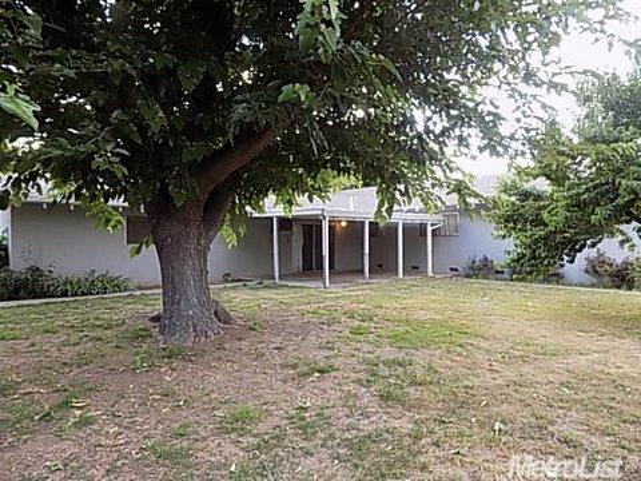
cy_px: 240
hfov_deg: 73.9
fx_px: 426
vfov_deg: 58.9
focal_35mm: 23
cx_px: 320
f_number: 3.1
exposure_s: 1/30
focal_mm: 4
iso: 80
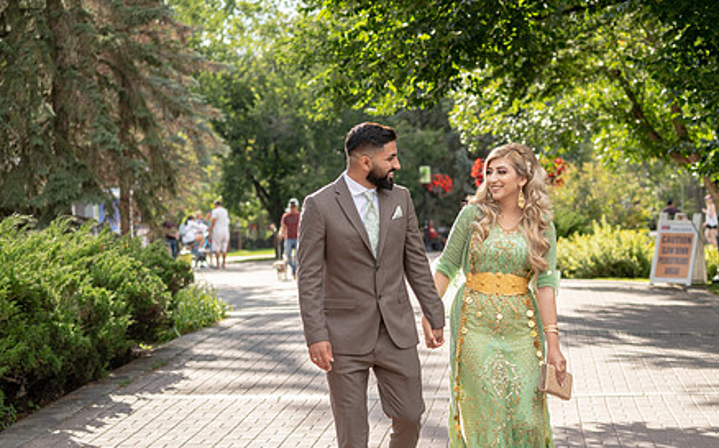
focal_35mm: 106
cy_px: 297
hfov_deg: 19.6
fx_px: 2075
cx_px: 479
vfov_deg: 12.3
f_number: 4
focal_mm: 74
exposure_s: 1/250
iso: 100
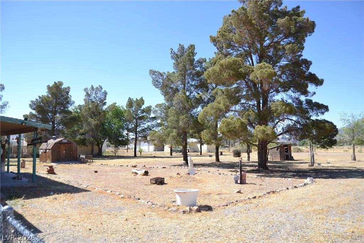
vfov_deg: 47.9
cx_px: 182
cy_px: 122
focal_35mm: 27
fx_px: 273
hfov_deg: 67.4
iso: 100
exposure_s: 1/500
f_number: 5
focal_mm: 18
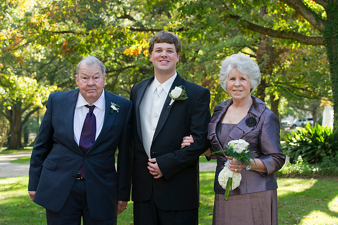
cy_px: 112
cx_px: 169
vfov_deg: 16.6
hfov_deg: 24.8
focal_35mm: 82
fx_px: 769
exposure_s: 1/100
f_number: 5.6
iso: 500
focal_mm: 82
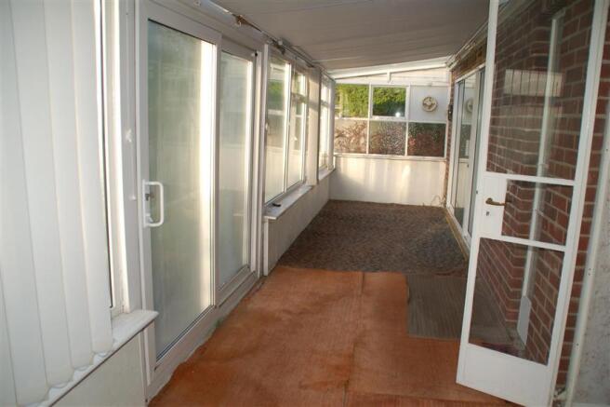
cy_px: 204
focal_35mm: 27
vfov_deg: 47.9
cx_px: 305
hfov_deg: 67.4
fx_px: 457
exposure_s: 1/400
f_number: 3.5
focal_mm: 18
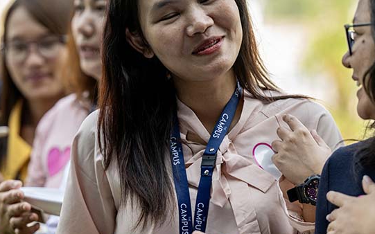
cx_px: 170
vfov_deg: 5.8
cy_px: 121
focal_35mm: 226
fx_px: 2309
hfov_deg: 9.3
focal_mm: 125
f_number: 2.8
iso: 720
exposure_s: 1/1000
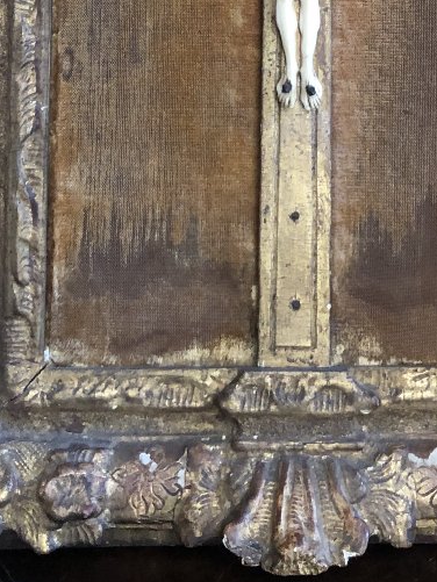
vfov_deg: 26.5
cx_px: 316
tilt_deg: -1.3
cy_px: -67
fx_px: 1127
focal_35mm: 67
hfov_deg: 21.8
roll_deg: +1.3
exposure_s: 1/15
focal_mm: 4
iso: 100
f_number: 1.8
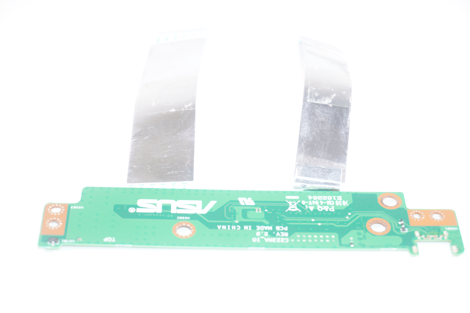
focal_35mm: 75
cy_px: 156
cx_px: 235
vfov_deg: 18.1
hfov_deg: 27.0
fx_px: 978
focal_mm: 50
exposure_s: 1/125
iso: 640
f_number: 5.6
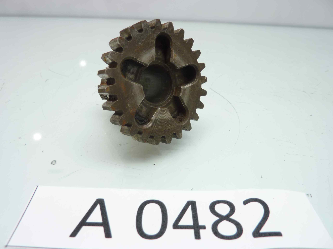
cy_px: 124
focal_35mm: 25
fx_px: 240
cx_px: 166
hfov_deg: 69.4
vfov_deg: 54.9
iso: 80
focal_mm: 4.1
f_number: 3.3
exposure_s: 1/13
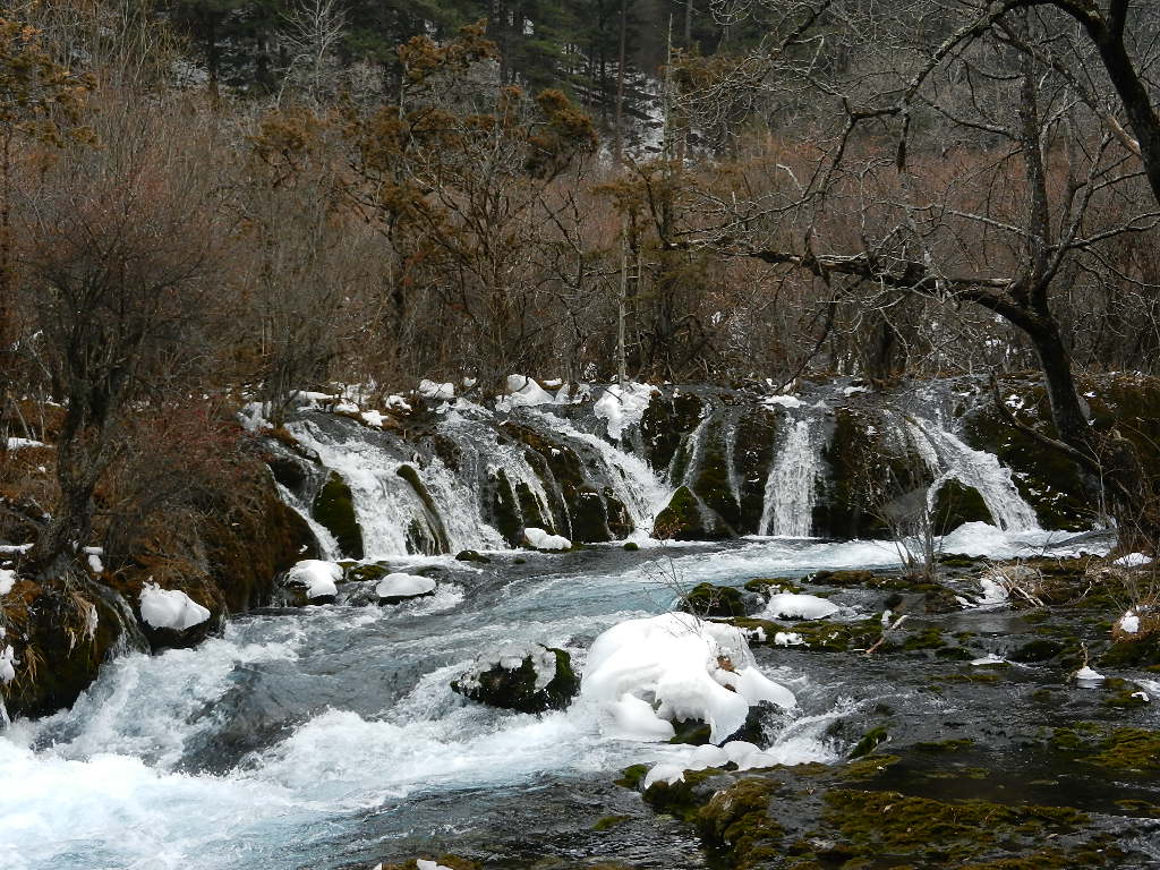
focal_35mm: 45
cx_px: 580
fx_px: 1508
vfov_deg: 32.2
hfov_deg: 42.1
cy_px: 435
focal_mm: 8.2
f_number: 4.2
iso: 160
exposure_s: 1/160
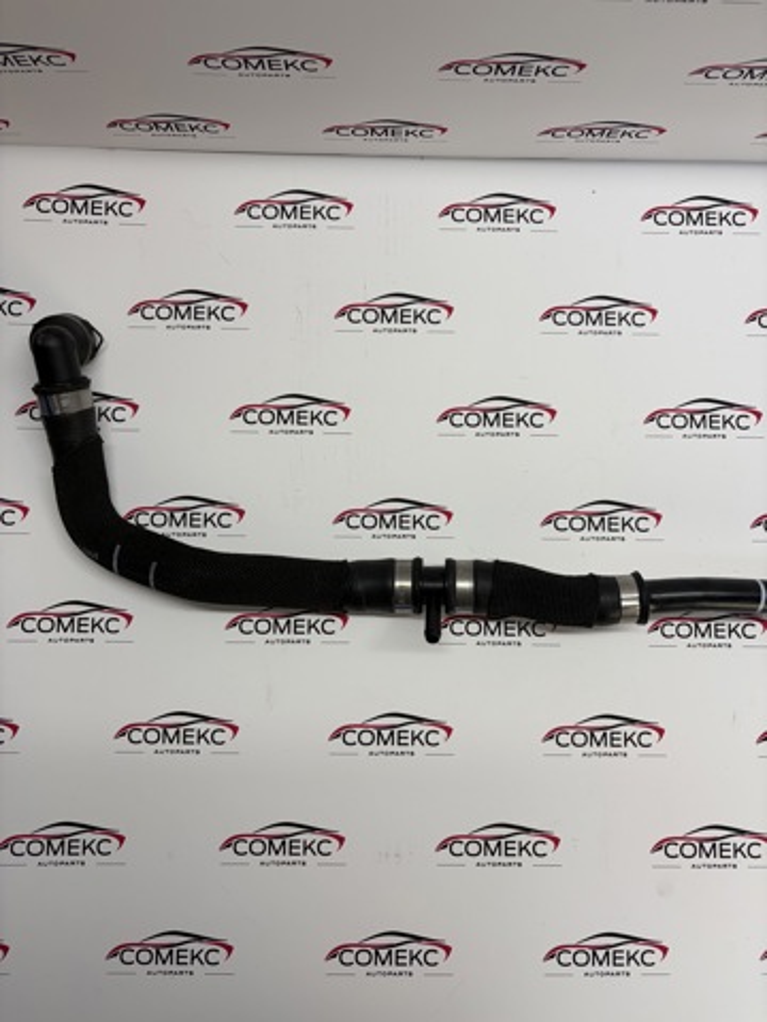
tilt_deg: -85.7
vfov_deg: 67.3
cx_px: 384
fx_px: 768
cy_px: 511
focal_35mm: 26
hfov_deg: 53.1
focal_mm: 5.96
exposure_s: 1/190
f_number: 1.6
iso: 40
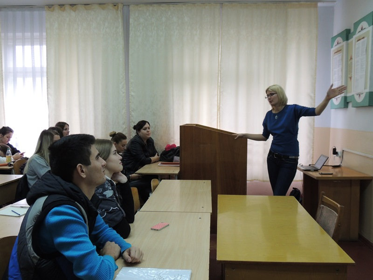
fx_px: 356
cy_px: 140
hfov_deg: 55.4
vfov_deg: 42.9
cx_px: 186
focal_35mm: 33
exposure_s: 1/50
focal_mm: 5.8
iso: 280
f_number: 3.2
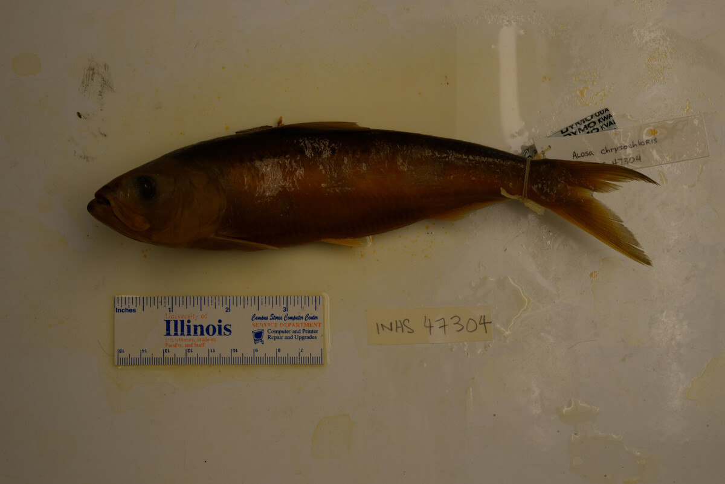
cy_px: 242
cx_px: 362
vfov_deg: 22.6
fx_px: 1209
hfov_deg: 33.4
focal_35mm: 60
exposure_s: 1/5
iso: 100
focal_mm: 60
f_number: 20
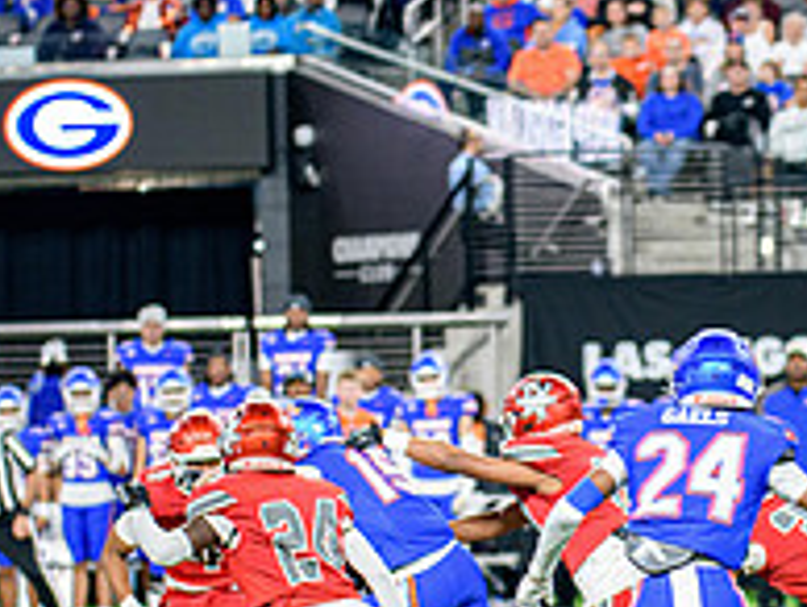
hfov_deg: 5.5
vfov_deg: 4.1
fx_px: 8380
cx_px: 582
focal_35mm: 359
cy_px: 534
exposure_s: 1/400
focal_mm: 125
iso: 1250
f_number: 2.8
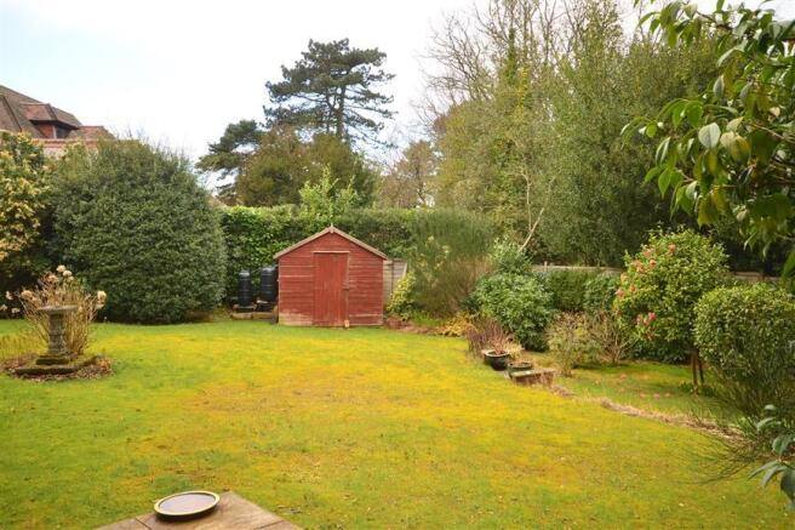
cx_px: 398
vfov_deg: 43.6
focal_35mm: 30
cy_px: 265
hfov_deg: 61.9
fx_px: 662
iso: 400
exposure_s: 1/160
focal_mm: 20
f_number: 7.1
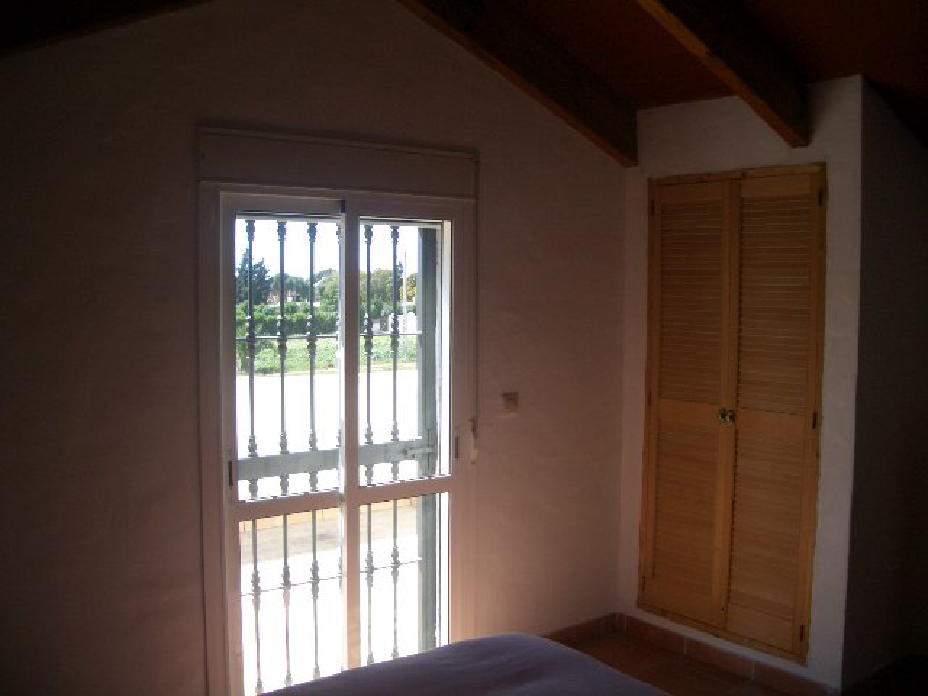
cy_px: 348
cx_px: 464
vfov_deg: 40.7
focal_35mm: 35
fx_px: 938
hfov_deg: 52.6
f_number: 2.6
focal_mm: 5.8
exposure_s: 1/250
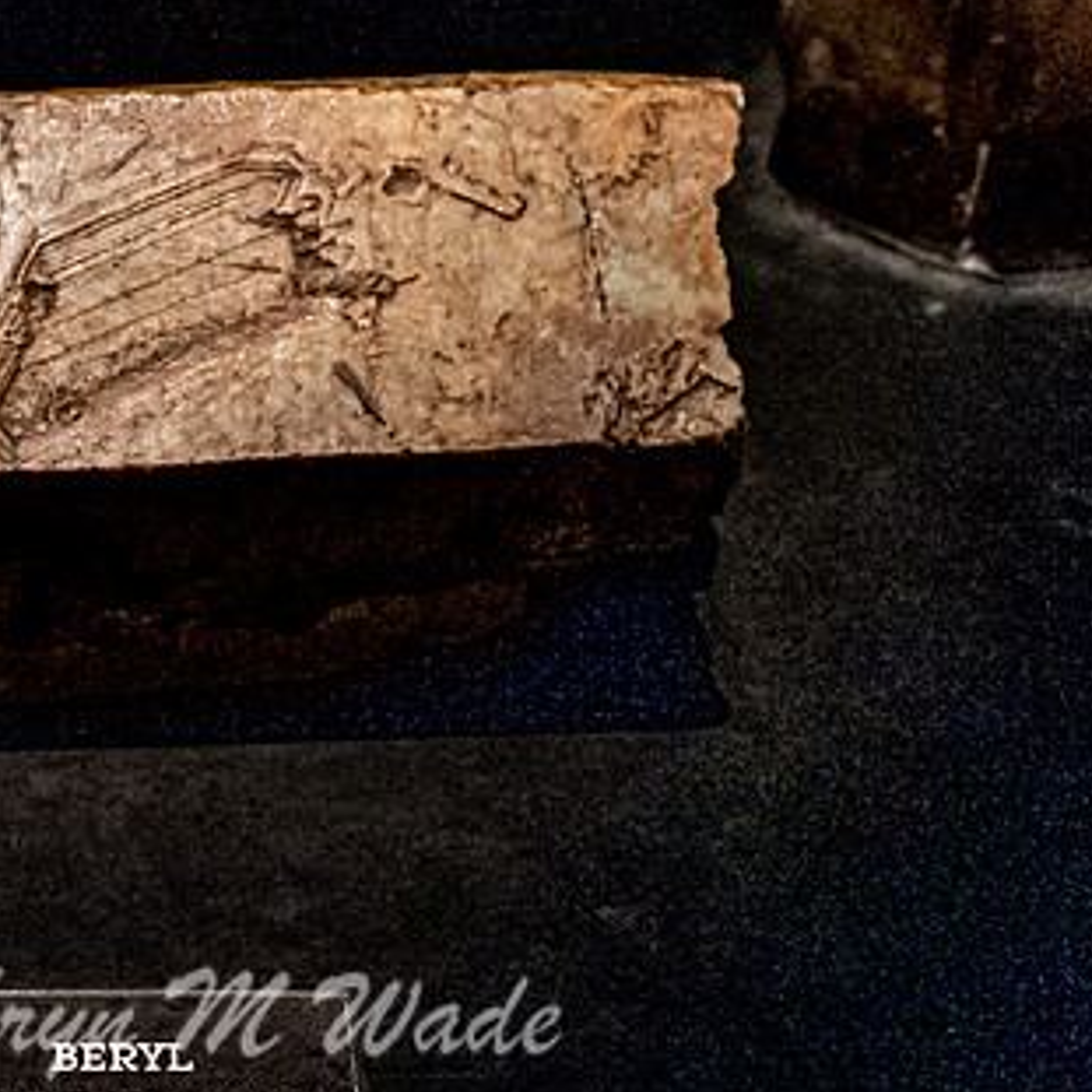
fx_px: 2427
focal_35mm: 68
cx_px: 167
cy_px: 406
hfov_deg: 24.8
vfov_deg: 25.3
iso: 5000
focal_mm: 35
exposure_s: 1/200
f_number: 4
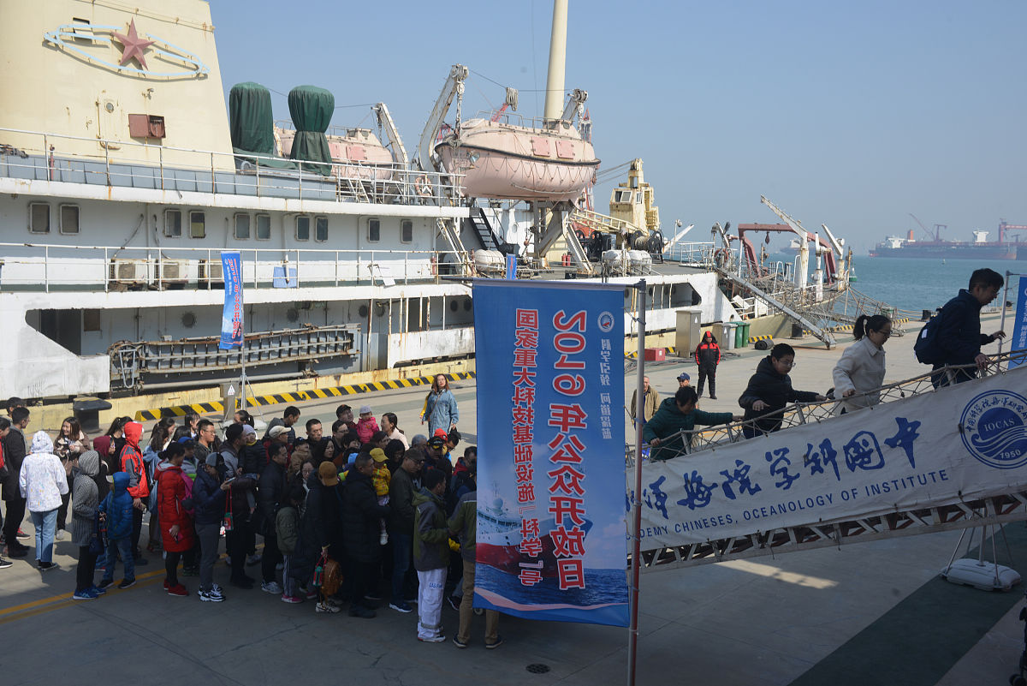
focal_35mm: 35
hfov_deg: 54.4
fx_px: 999
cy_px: 343
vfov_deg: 37.9
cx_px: 514
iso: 100
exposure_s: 1/125
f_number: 10
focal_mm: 35
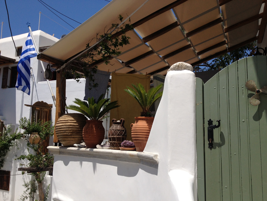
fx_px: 270
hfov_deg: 52.6
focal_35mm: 35
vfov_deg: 40.7
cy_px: 100
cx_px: 134
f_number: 2.4
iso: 50
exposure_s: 1/3067
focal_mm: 4.28
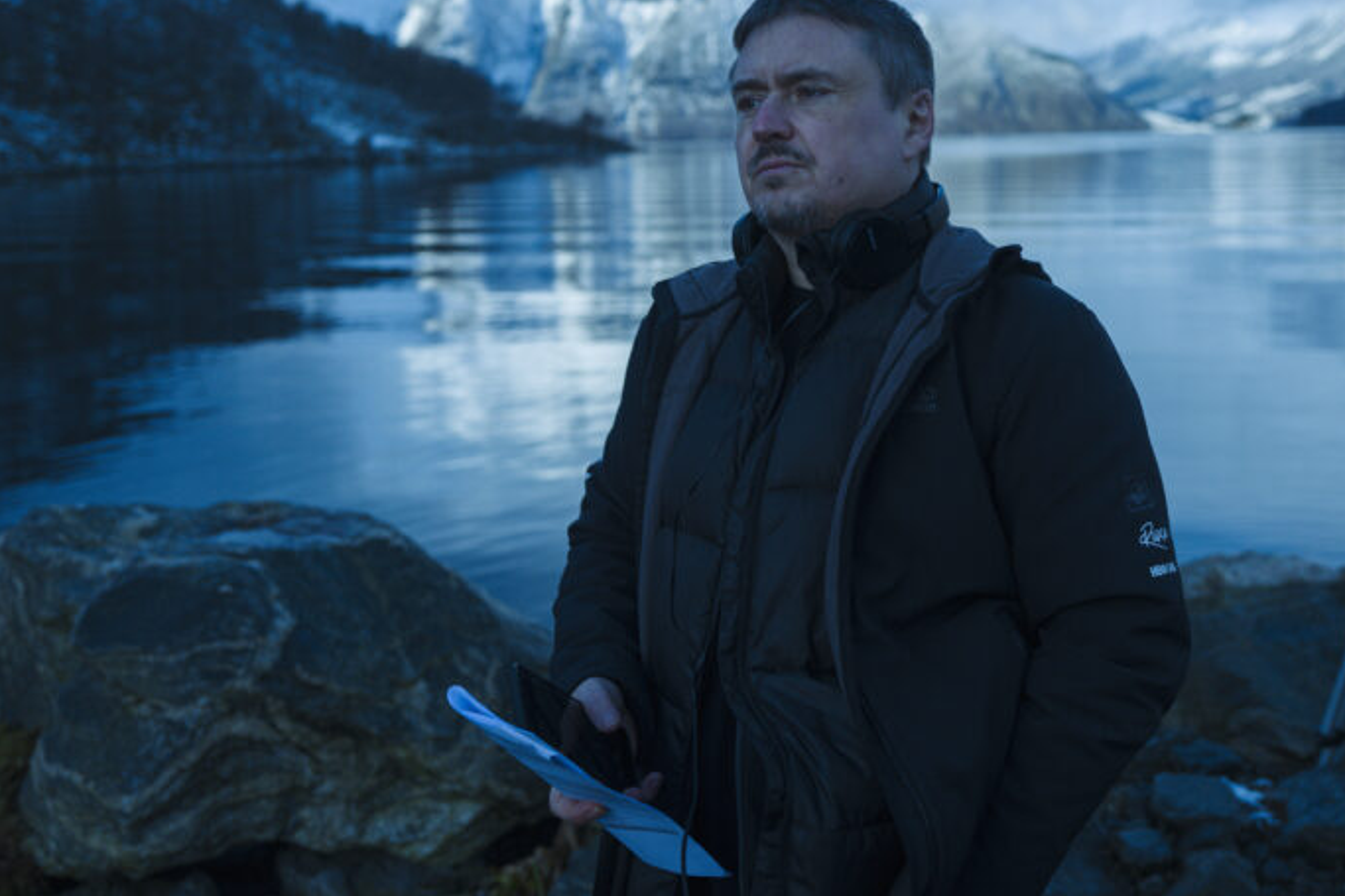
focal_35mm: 42
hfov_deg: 46.3
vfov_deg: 31.7
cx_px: 768
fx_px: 1569
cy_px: 325
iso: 400
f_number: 2.5
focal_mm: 28
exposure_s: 1/8000
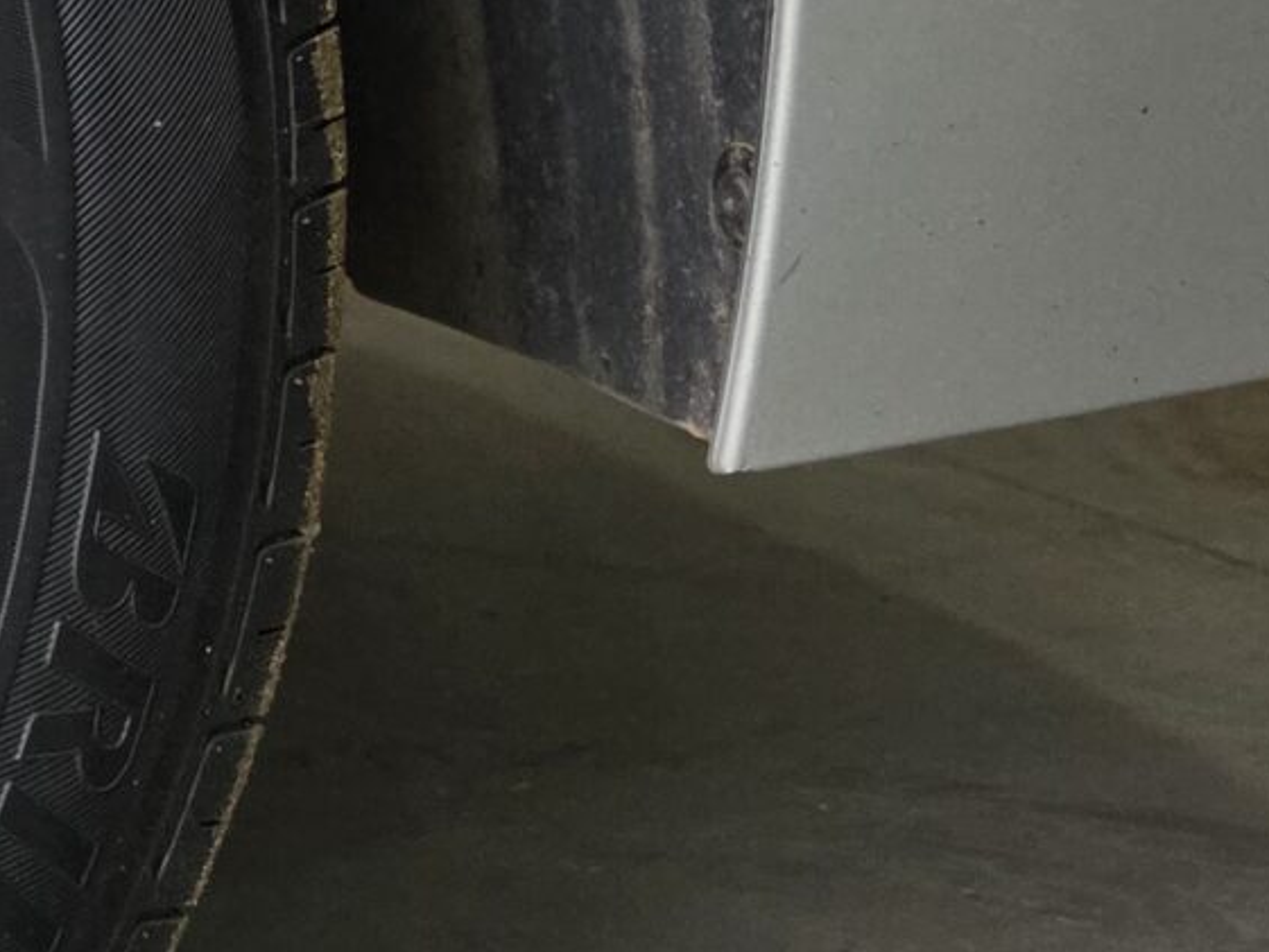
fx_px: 3850
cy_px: 305
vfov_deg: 14.1
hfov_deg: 14.7
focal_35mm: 105
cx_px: -1414
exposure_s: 1/180
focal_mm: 6.3
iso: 125
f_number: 1.7
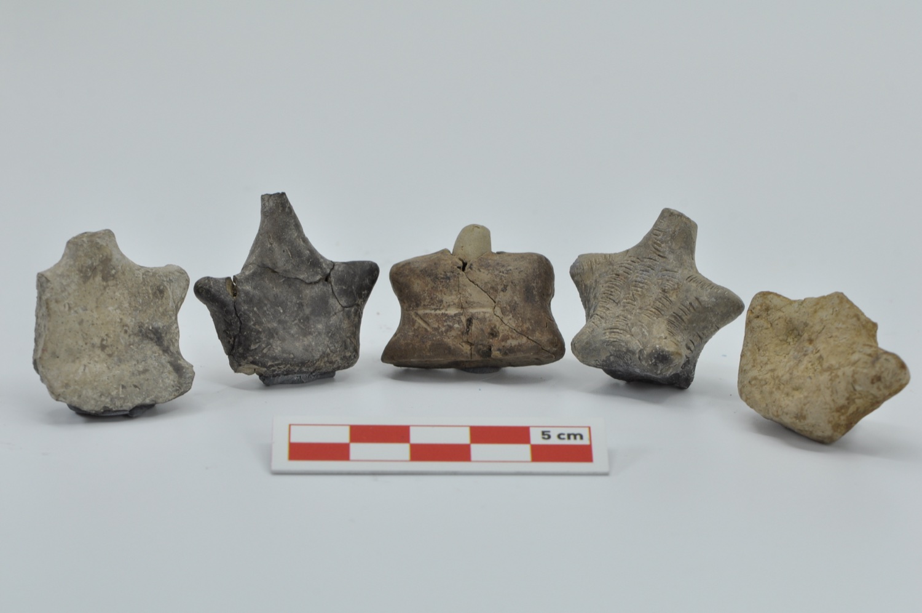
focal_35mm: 128
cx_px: 461
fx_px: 3261
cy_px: 306
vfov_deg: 10.7
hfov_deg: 16.1
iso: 200
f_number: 13
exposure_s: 1/50
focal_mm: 85
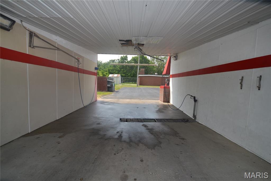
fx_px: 124
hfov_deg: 95.0
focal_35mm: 16
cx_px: 136
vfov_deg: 72.0
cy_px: 90
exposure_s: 1/125
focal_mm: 11
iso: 180
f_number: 5.6
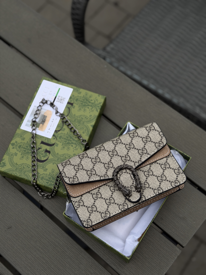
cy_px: 138
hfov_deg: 30.3
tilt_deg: -65.8
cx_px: 103
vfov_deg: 39.7
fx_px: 381
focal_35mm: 48
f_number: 1.78
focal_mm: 6.76
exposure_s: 1/4878
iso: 64
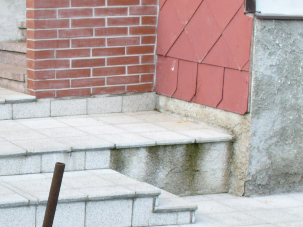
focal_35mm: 100
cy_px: 169
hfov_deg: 19.1
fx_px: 875
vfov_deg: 14.7
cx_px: -4
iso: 80
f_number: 2.8
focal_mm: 6.1
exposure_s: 1/250
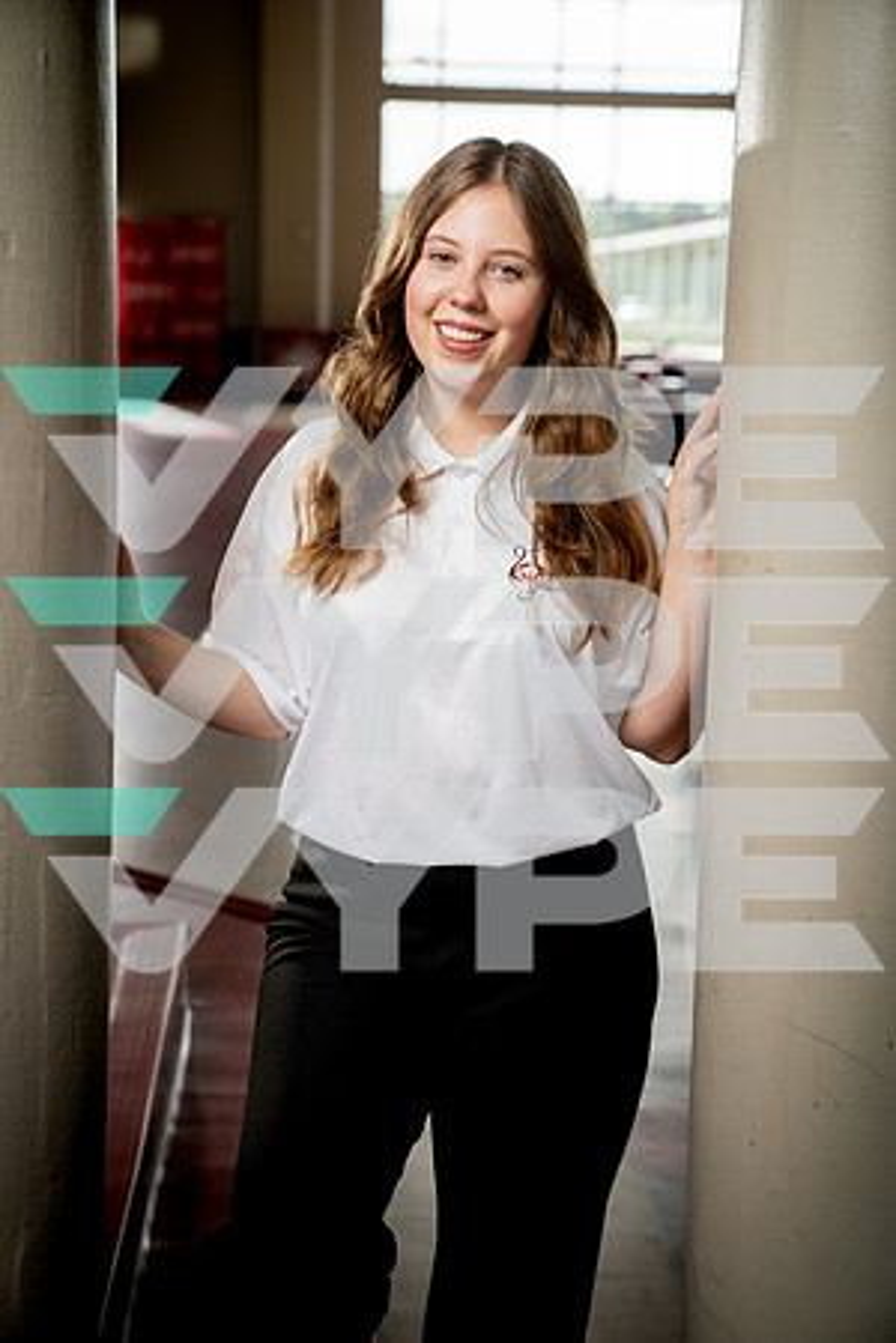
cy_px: 672
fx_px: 2501
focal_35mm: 67
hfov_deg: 20.3
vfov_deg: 30.1
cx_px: 448
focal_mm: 67
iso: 250
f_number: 4.5
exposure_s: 1/250
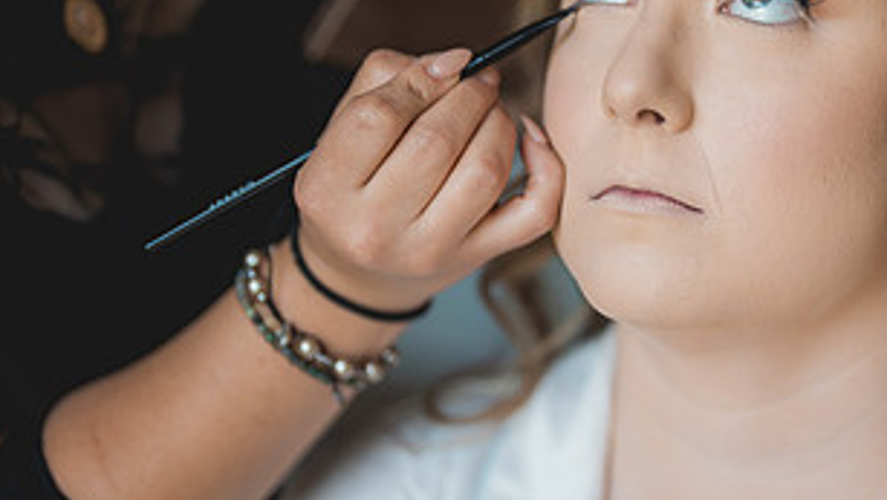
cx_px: 702
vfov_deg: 12.2
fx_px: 2329
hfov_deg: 21.3
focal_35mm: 99
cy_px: 146
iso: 200
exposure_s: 1/200
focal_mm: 50
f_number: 1.2
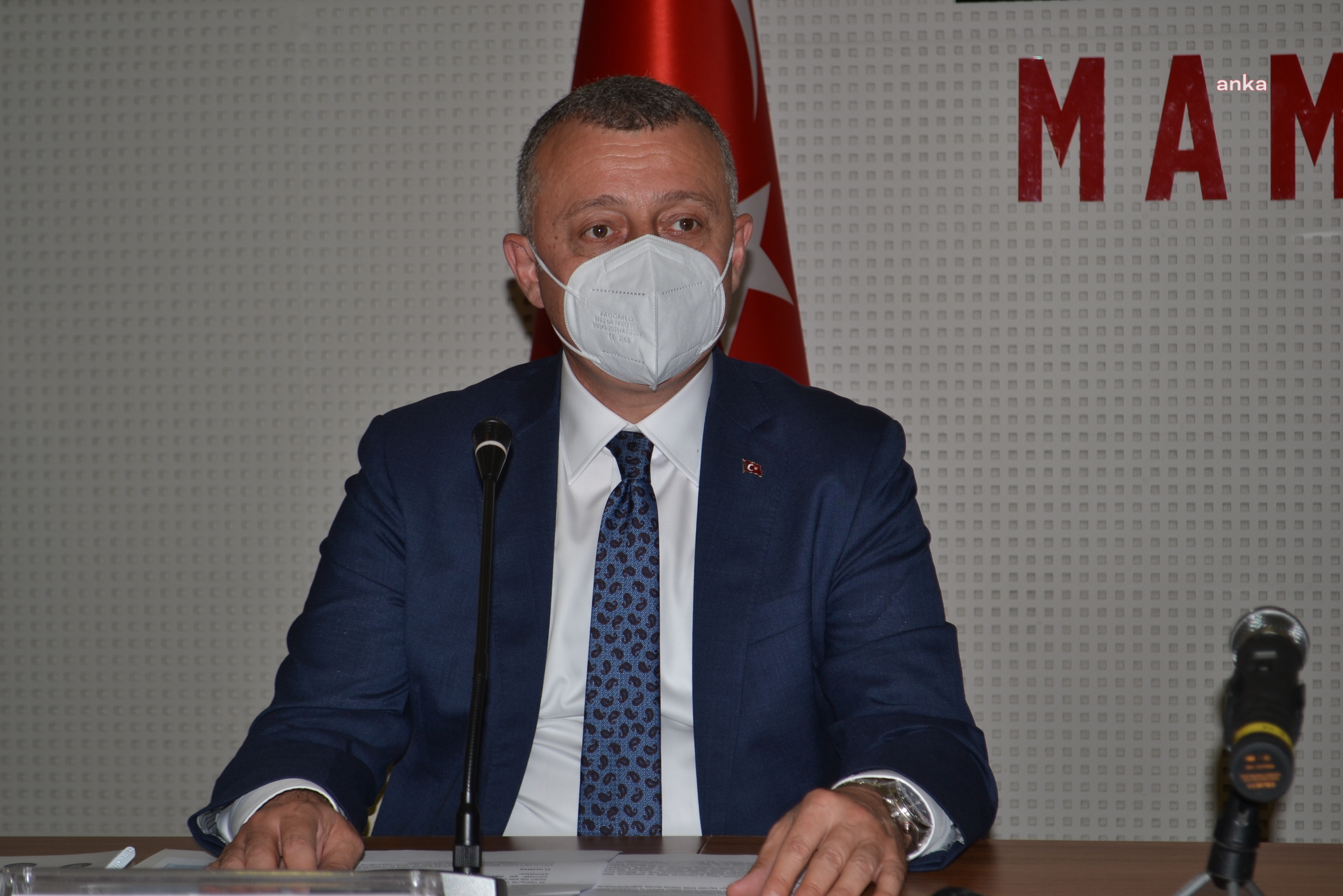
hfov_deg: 28.1
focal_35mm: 72
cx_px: 672
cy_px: 448
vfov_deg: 18.9
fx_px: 2686
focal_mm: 48
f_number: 5.6
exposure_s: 1/60
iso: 100
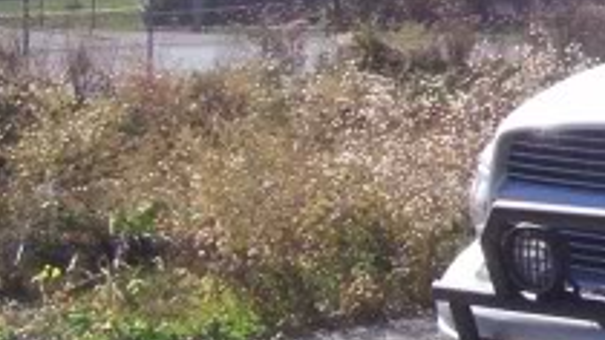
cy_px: 0
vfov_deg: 8.5
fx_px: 2261
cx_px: 1031
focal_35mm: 141
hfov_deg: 13.8
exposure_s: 1/351
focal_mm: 5.6
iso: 80
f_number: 5.1
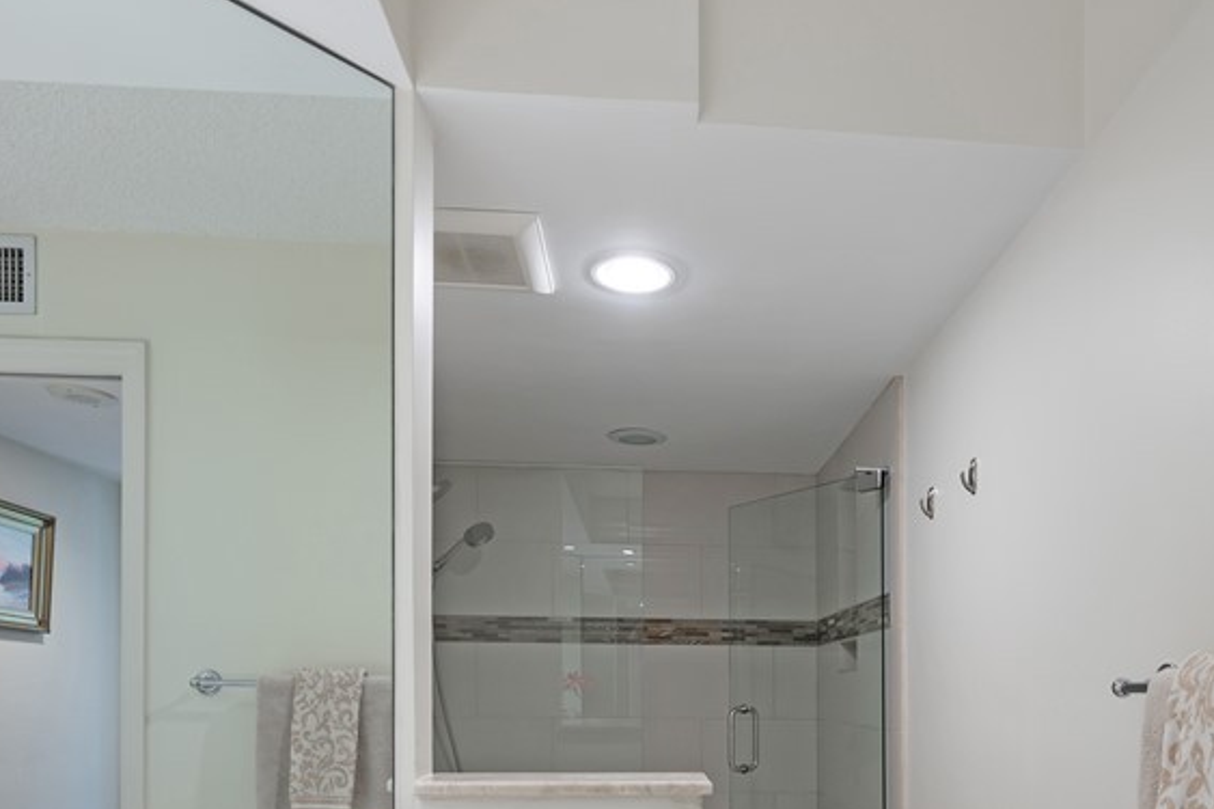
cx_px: 704
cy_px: 685
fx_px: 910
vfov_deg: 44.7
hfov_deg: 67.0
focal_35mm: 27
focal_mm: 14
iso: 160
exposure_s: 1/4
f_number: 11
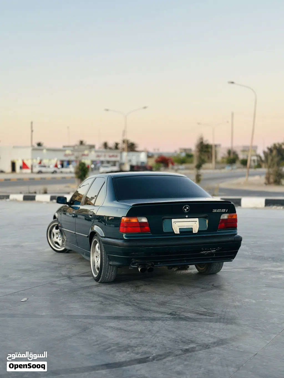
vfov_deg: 39.7
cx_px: 142
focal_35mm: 48
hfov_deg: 30.3
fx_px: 525
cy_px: 189
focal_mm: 6.86
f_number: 1.78
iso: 125
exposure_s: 1/166
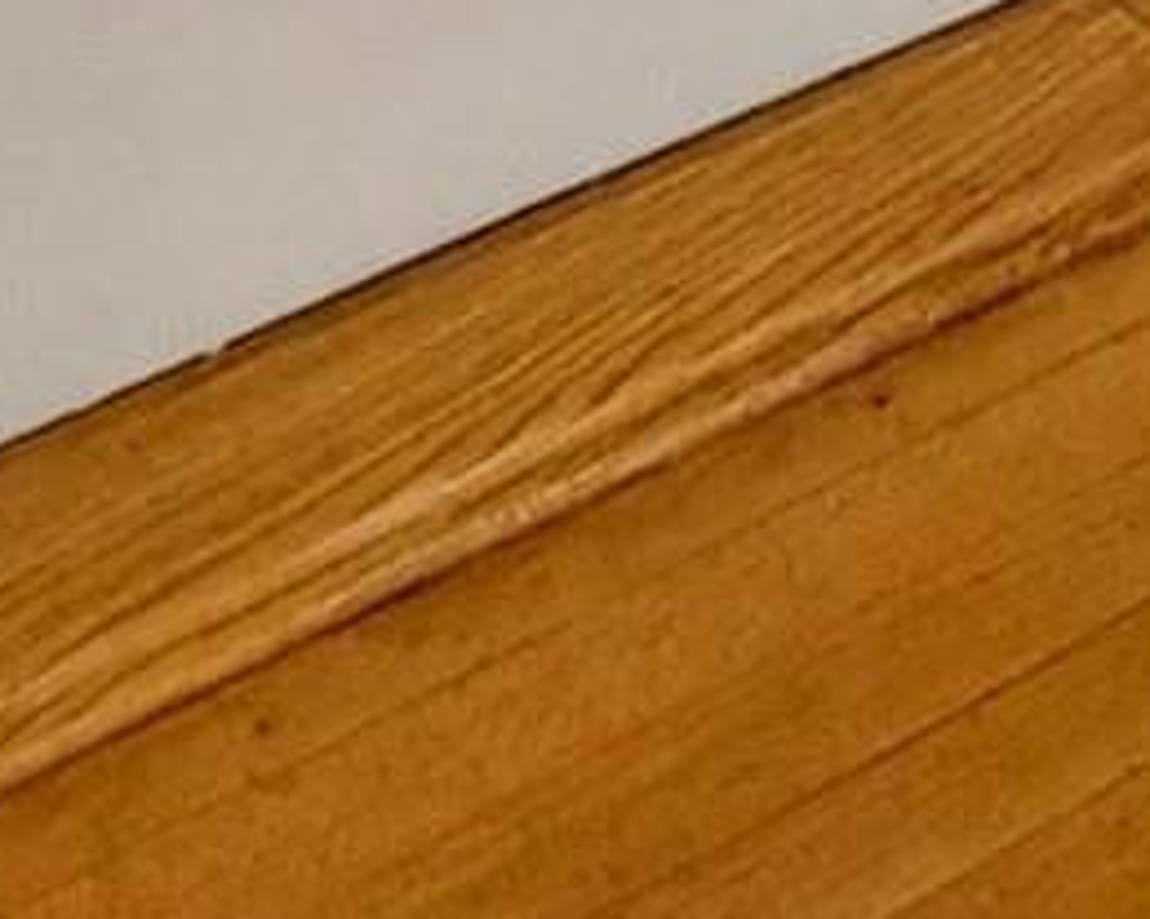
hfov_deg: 17.4
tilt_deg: -3.1
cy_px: -2455
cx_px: 4
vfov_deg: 8.8
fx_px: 3674
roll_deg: -1.7
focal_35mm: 108
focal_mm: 2.22
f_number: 2.2
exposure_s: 1/120
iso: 200
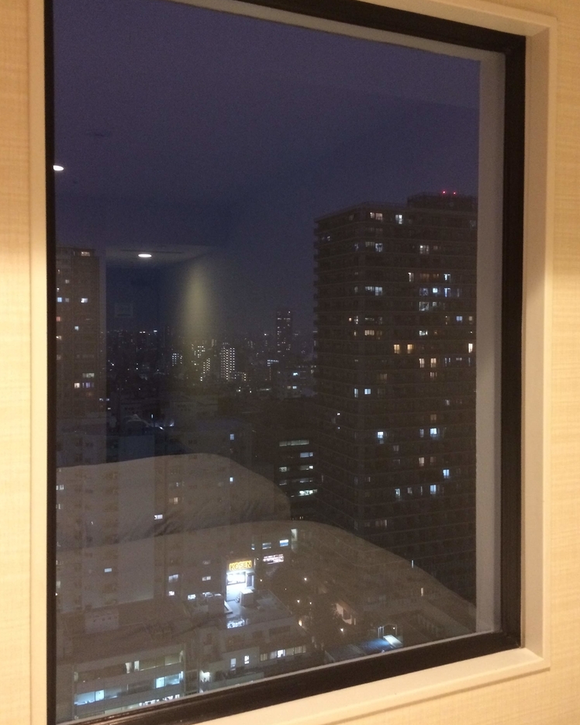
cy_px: 341
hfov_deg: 47.1
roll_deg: +0.1
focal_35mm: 31
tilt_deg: -2.2
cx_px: 295
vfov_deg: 57.1
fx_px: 665
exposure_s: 1/15
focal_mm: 4.15
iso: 320
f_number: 2.2
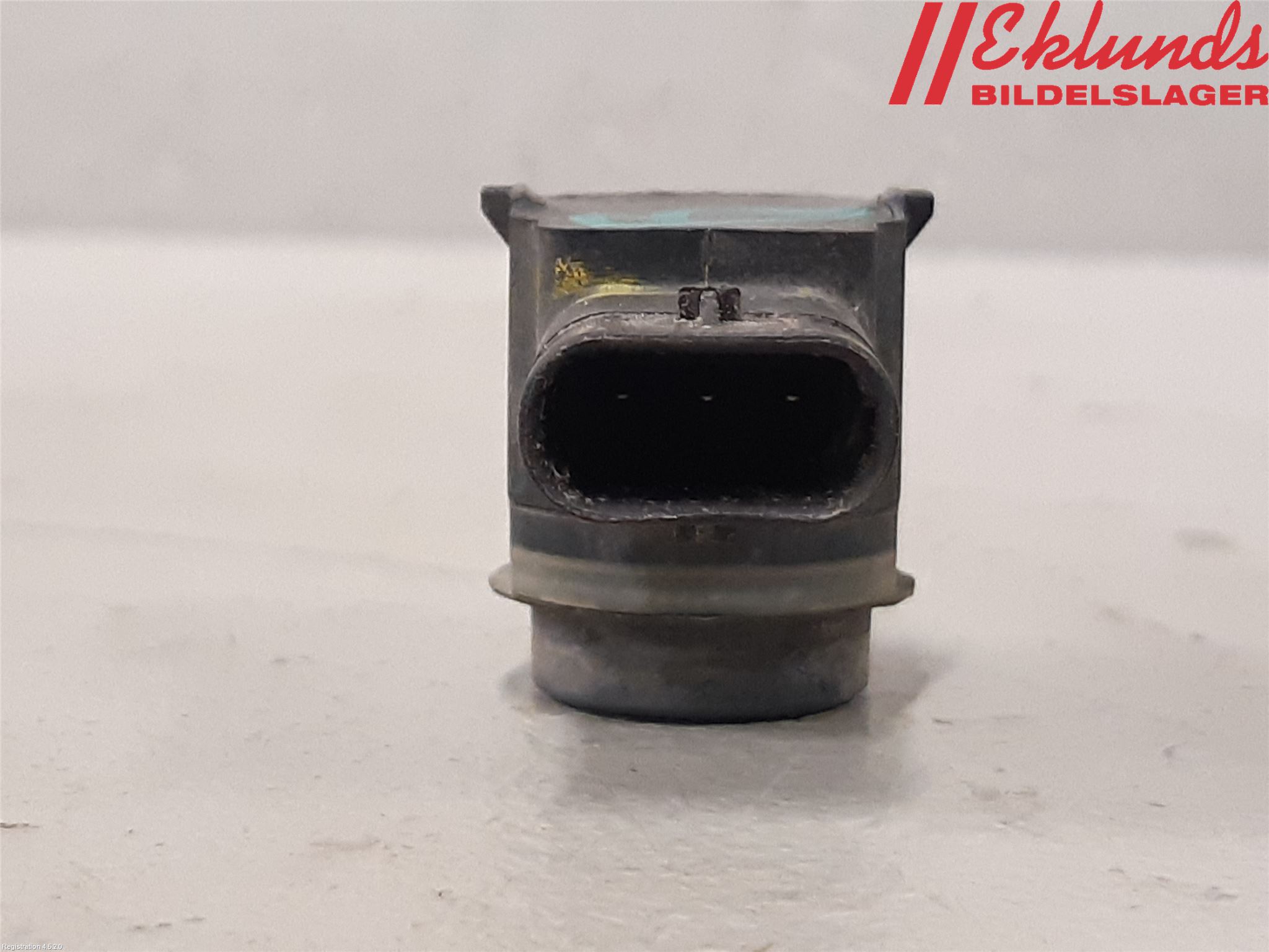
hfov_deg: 67.3
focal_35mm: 26
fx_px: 953
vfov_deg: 53.1
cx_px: 634
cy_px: 476
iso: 250
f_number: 1.7
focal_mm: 3.93
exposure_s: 1/50
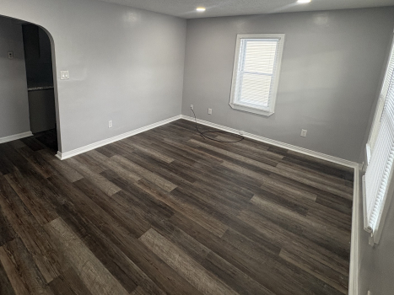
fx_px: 228
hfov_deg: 80.7
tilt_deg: -11.8
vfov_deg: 64.1
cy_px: 96
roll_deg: -1.7
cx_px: 157
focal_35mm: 20
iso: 200
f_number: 2.2
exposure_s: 1/120
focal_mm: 2.22
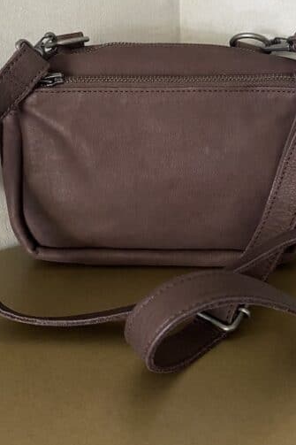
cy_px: 133
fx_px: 531
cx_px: 166
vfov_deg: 44.5
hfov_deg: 31.1
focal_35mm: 43
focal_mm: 4.25
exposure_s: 1/48
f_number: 1.8
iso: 500
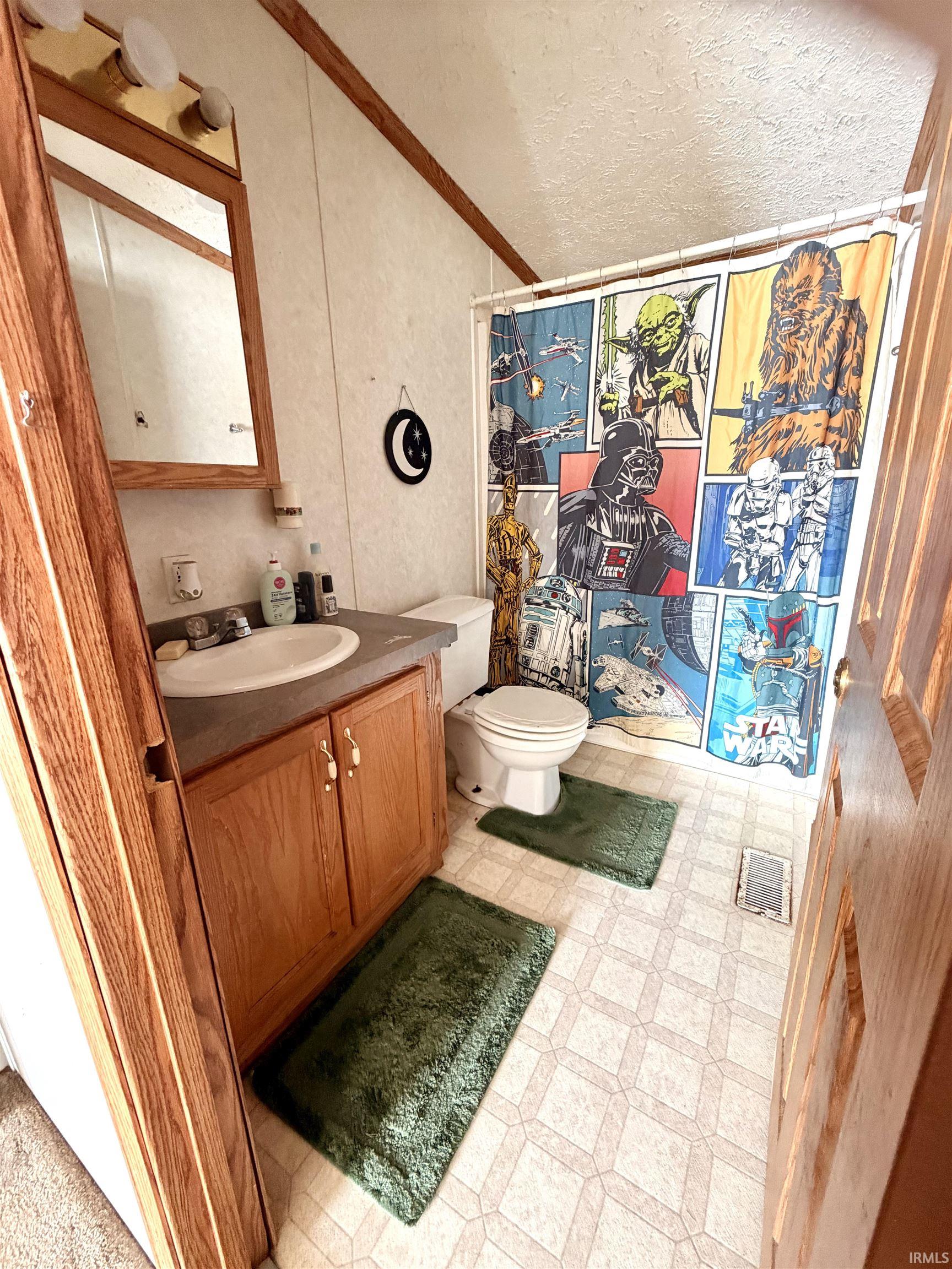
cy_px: 634
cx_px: 476
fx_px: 513
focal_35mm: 14
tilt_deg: -16.4
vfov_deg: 102.1
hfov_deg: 85.7
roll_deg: +0.6
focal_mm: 2.22
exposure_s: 1/73
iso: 320
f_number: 2.2
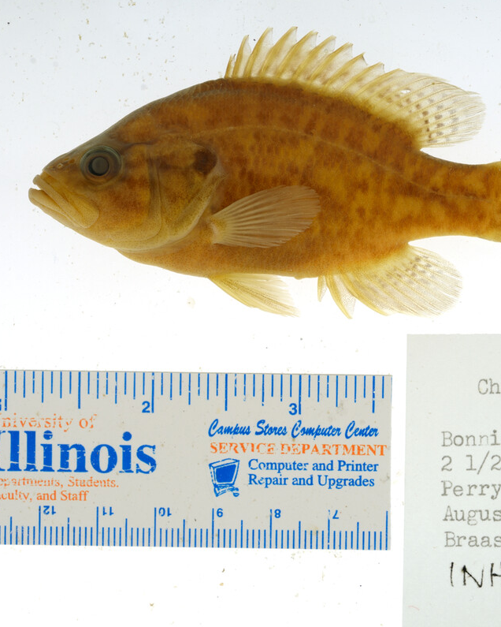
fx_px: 1575
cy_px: 312
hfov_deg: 18.0
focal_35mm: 85
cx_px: 311
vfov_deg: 22.5
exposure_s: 1/160
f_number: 10
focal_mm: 60
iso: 100
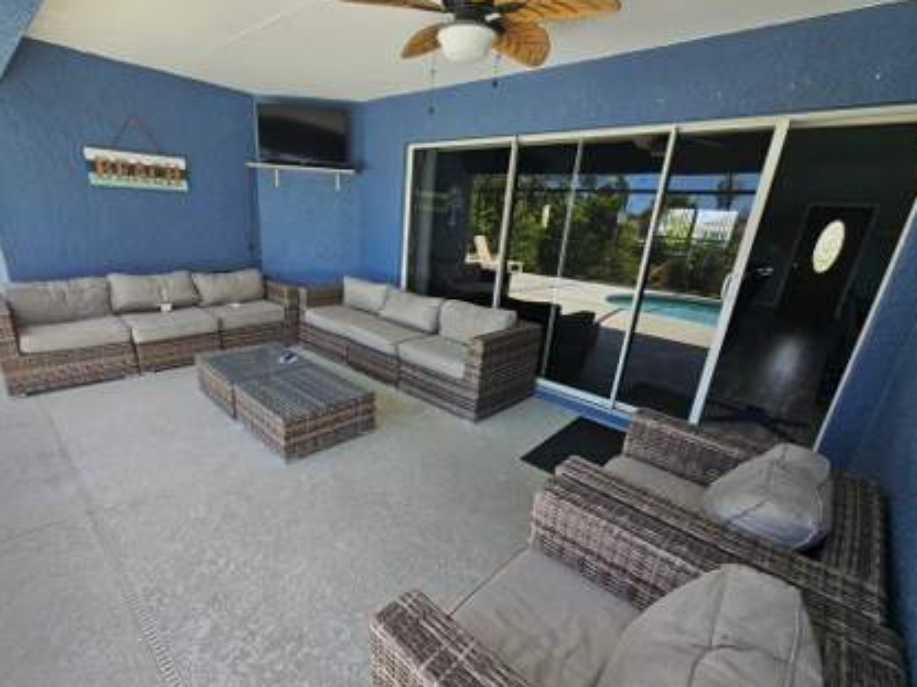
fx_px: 397
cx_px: 421
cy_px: 372
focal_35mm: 15
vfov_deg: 81.6
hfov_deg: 98.0
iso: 50
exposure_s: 1/327
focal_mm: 2.2
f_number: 2.2
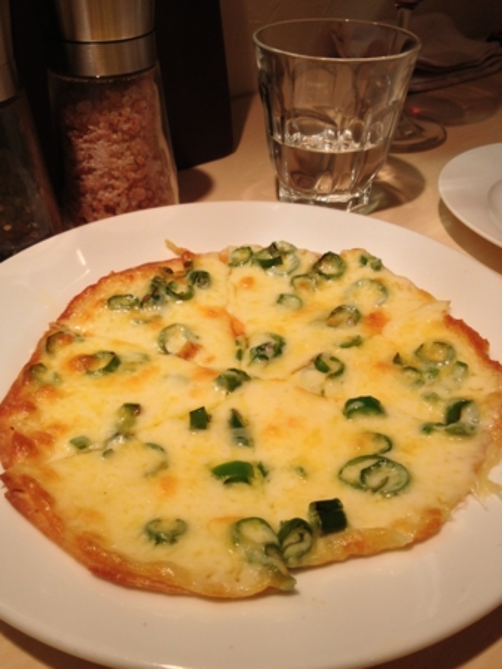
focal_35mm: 35
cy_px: 334
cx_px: 251
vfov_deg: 52.6
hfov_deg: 40.7
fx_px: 676
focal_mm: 4.28
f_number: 2.4
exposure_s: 1/40
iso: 64
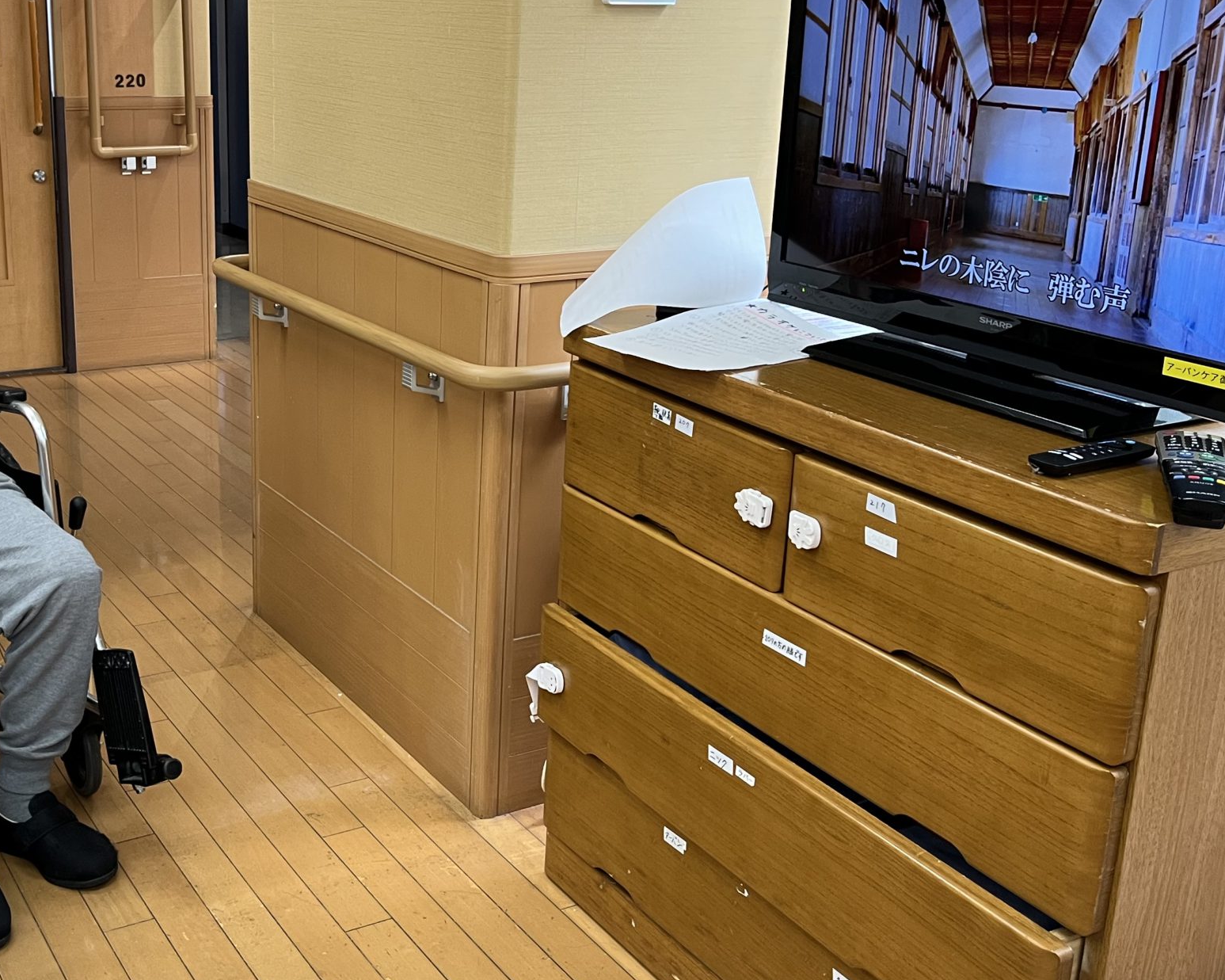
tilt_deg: -17.1
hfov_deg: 43.2
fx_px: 1522
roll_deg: -0.6
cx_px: 401
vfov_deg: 35.6
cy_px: 441
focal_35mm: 42
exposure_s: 1/53
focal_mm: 5.1
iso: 125
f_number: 1.6
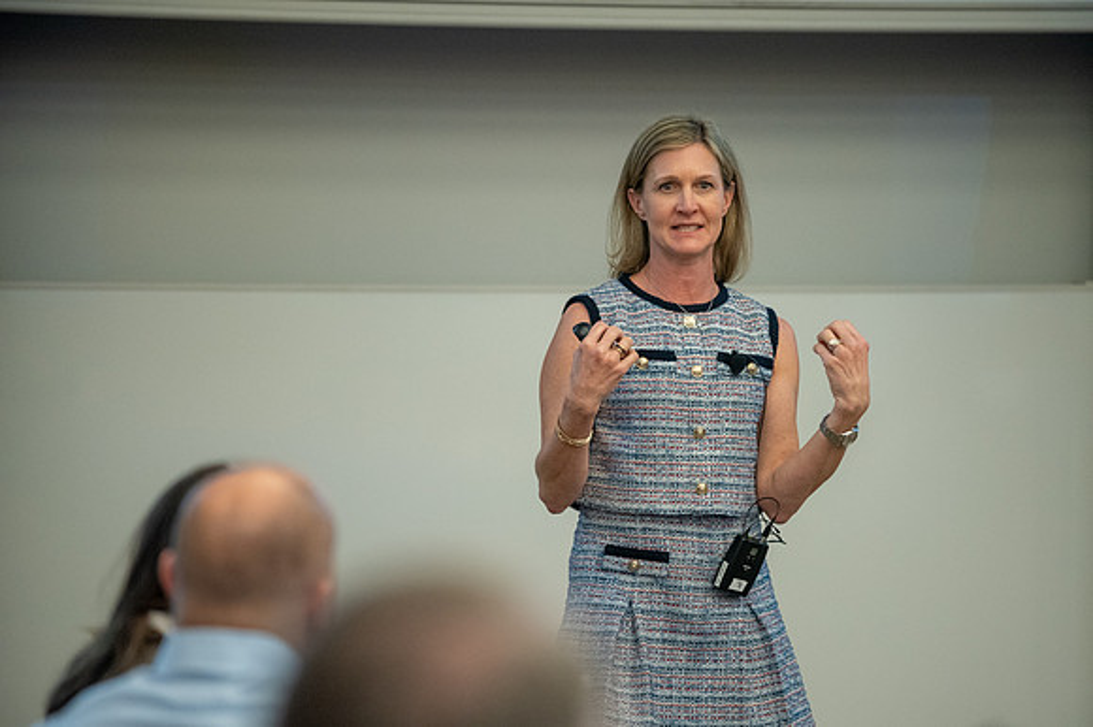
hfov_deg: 9.4
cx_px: 598
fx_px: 6648
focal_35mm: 219
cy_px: 380
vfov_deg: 6.3
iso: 2000
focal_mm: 200
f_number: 2.8
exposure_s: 1/160
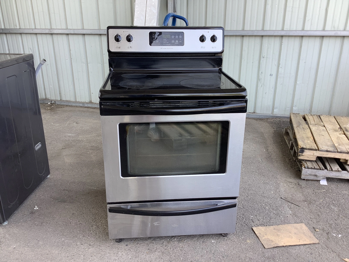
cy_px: 131
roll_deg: +0.9
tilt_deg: -19.6
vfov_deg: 45.4
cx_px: 174
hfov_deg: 58.4
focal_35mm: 31
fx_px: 313
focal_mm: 3.3
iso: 40
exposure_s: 1/100
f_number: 2.4
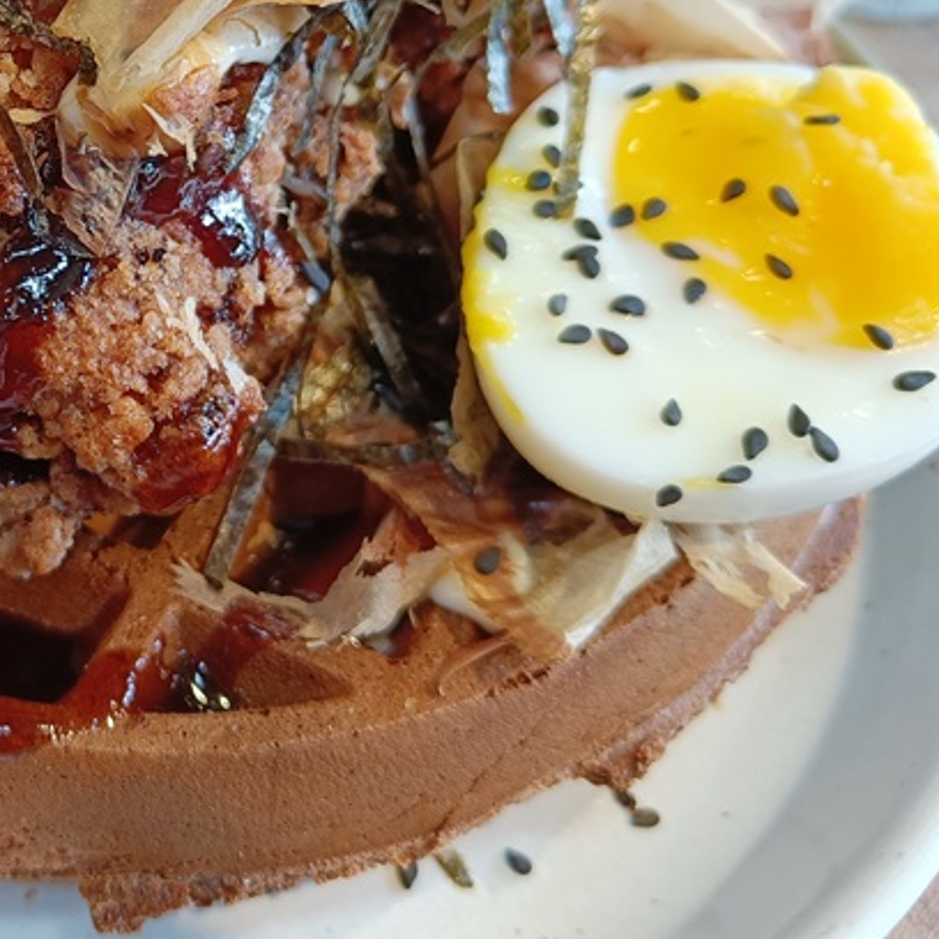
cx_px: 30
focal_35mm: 52
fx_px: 1596
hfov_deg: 30.7
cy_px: 186
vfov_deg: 31.9
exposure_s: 1/60
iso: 320
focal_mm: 5.59
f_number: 1.8
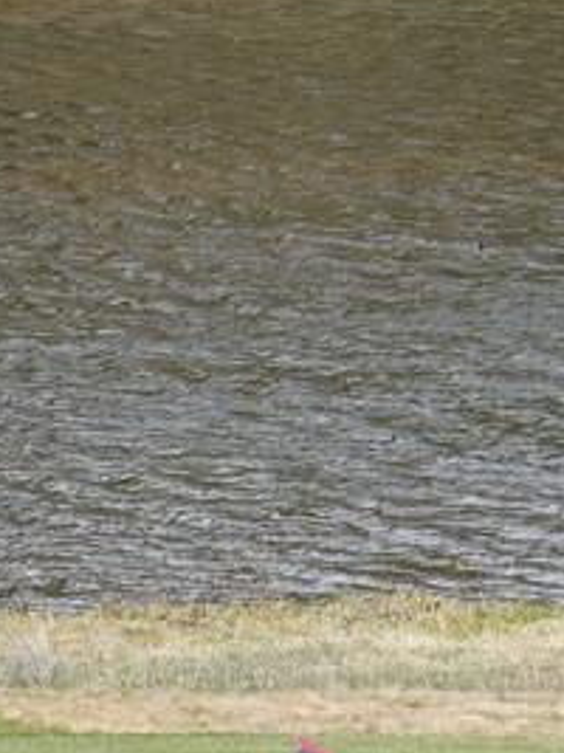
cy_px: 27
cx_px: 348
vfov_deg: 2.6
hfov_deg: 2.0
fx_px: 16480
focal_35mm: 758
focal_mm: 124
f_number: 6.7
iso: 100
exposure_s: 1/250
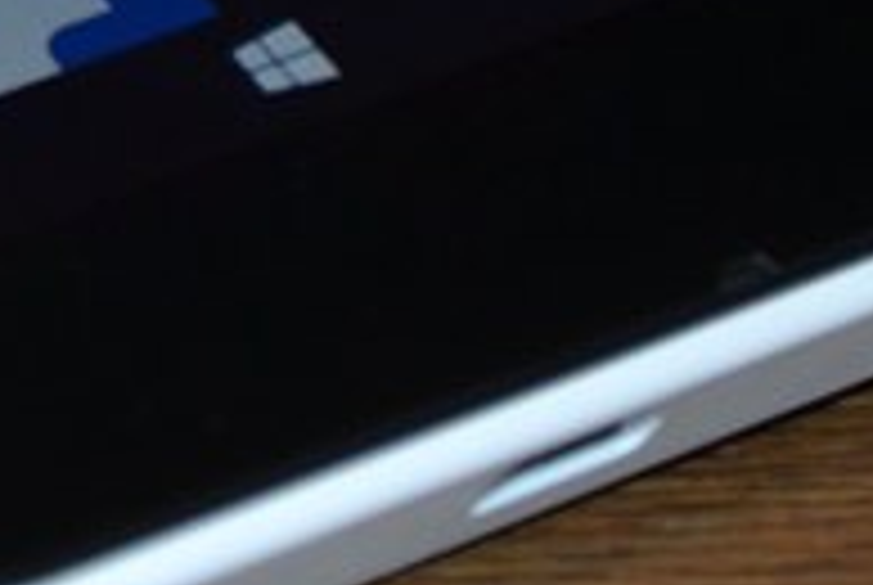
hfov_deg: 5.6
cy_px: -434
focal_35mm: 361
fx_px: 8772
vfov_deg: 3.8
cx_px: -482
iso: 900
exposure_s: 1/60
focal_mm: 55
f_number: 5.6
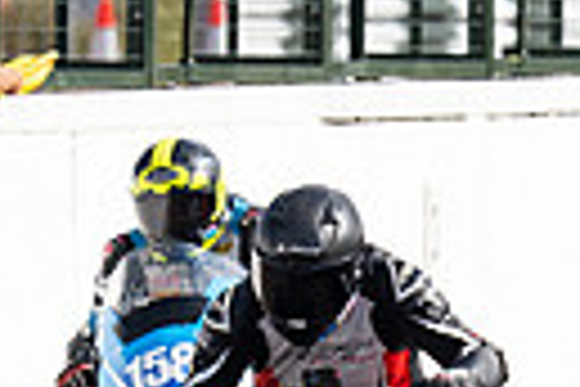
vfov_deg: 0.8
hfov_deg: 1.1
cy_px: 498
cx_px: 1159
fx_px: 29175
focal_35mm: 1811
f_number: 8
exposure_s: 1/640
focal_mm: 400
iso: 200
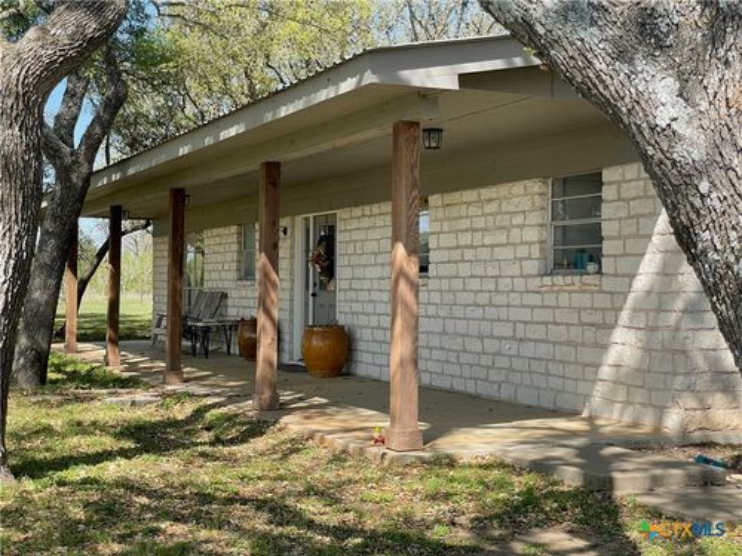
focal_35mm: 52
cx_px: 371
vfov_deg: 28.0
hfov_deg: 36.8
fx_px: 1115
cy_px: 278
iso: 25
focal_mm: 6
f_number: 2
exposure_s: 1/505
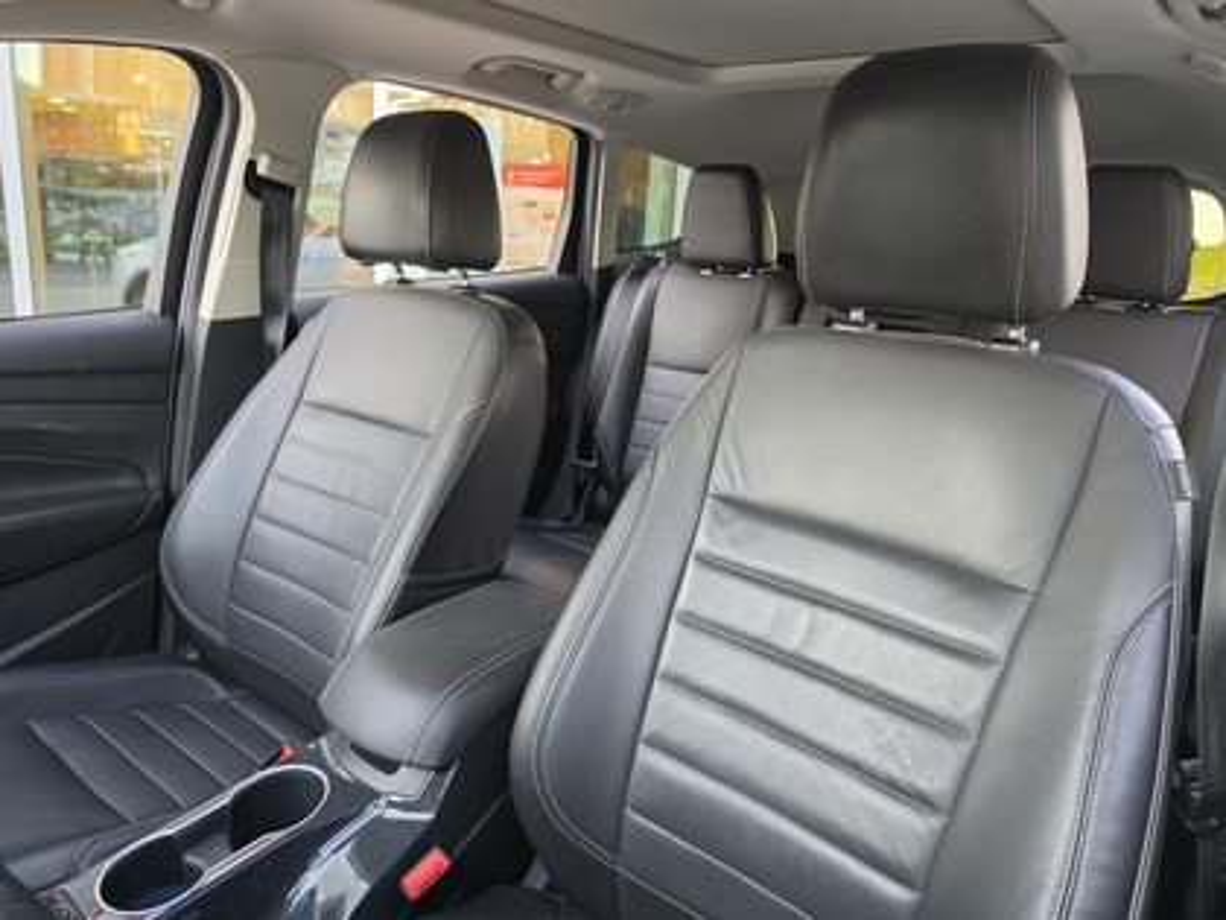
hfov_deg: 73.9
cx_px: 613
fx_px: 815
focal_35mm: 23
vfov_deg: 58.9
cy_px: 460
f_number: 1.4
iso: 125
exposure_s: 1/120
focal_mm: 6.5
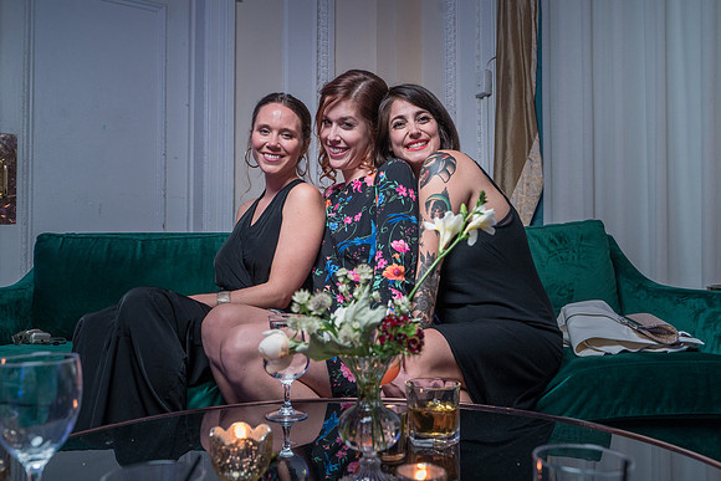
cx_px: 360
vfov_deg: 41.3
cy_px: 240
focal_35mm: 32
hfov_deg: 58.9
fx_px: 638
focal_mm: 31
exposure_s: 1/200
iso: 2000
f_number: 5.6
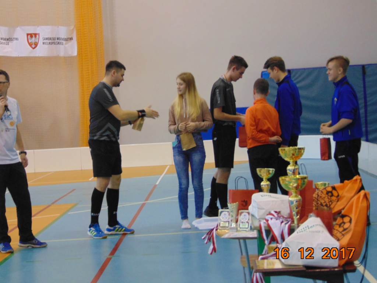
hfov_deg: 18.2
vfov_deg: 13.7
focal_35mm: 108
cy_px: 142
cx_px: 188
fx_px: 1176
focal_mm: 19.4
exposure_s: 1/30
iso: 320
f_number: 3.9
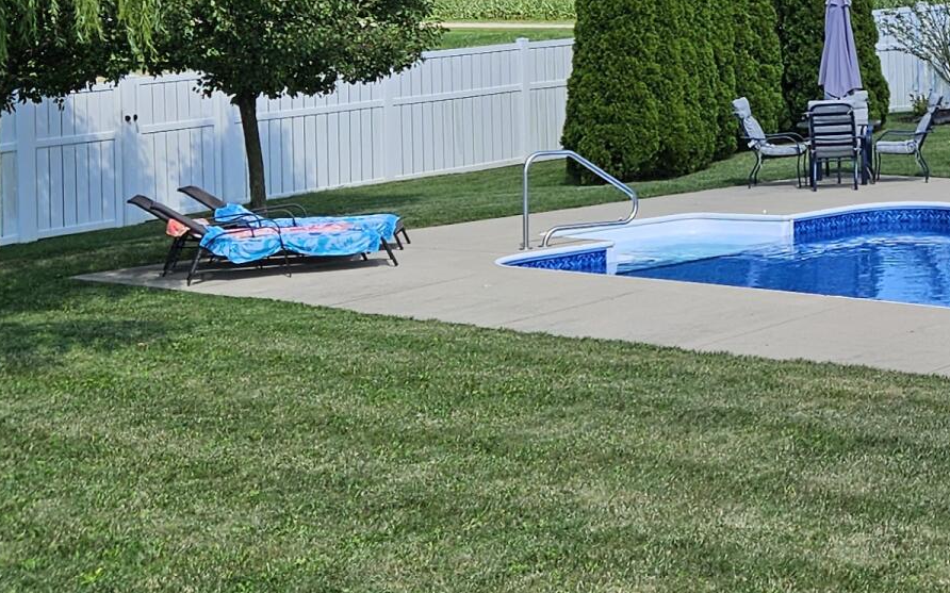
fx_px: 2122
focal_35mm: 82
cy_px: -66
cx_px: 1064
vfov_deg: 15.5
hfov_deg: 23.6
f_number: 1.8
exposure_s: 1/2180
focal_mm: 5.4
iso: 25
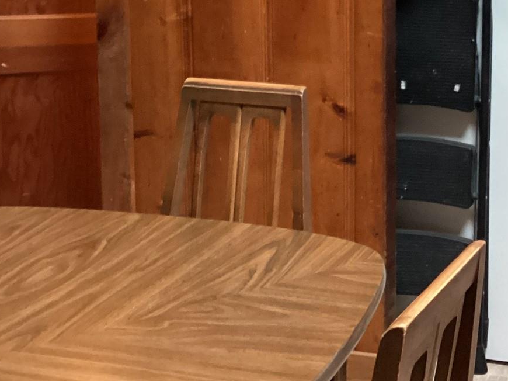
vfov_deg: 19.7
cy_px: 18
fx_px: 1071
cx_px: 524
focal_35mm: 73
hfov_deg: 25.2
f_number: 2.4
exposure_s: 1/30
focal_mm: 3.3
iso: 500
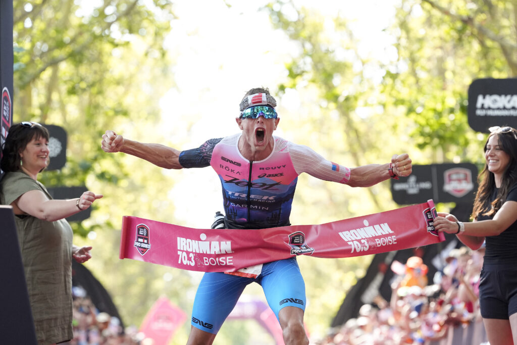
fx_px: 2154
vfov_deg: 9.2
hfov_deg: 13.7
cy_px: 172
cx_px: 258
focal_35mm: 150
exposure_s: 1/2000
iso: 2500
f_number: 3.5
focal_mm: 150
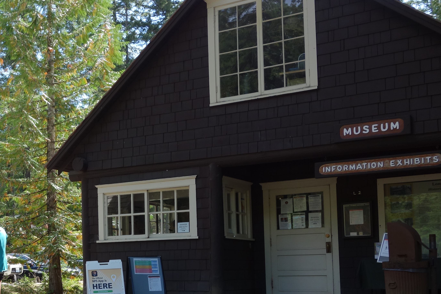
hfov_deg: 32.8
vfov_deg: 23.8
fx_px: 686
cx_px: 1
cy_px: 239
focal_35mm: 56
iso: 125
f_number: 5.6
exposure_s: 1/125
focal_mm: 10.4
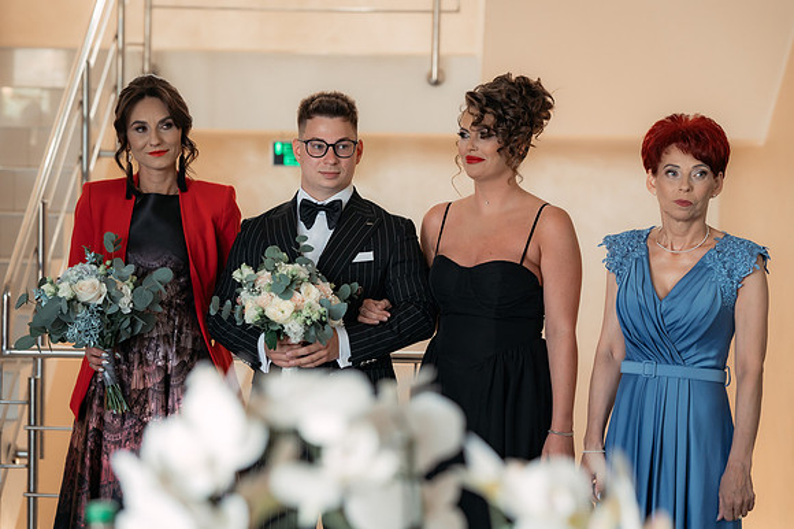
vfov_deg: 16.1
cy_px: 264
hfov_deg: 23.9
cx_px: 397
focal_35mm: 85
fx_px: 1874
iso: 1600
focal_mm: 85
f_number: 3.2
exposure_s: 1/200
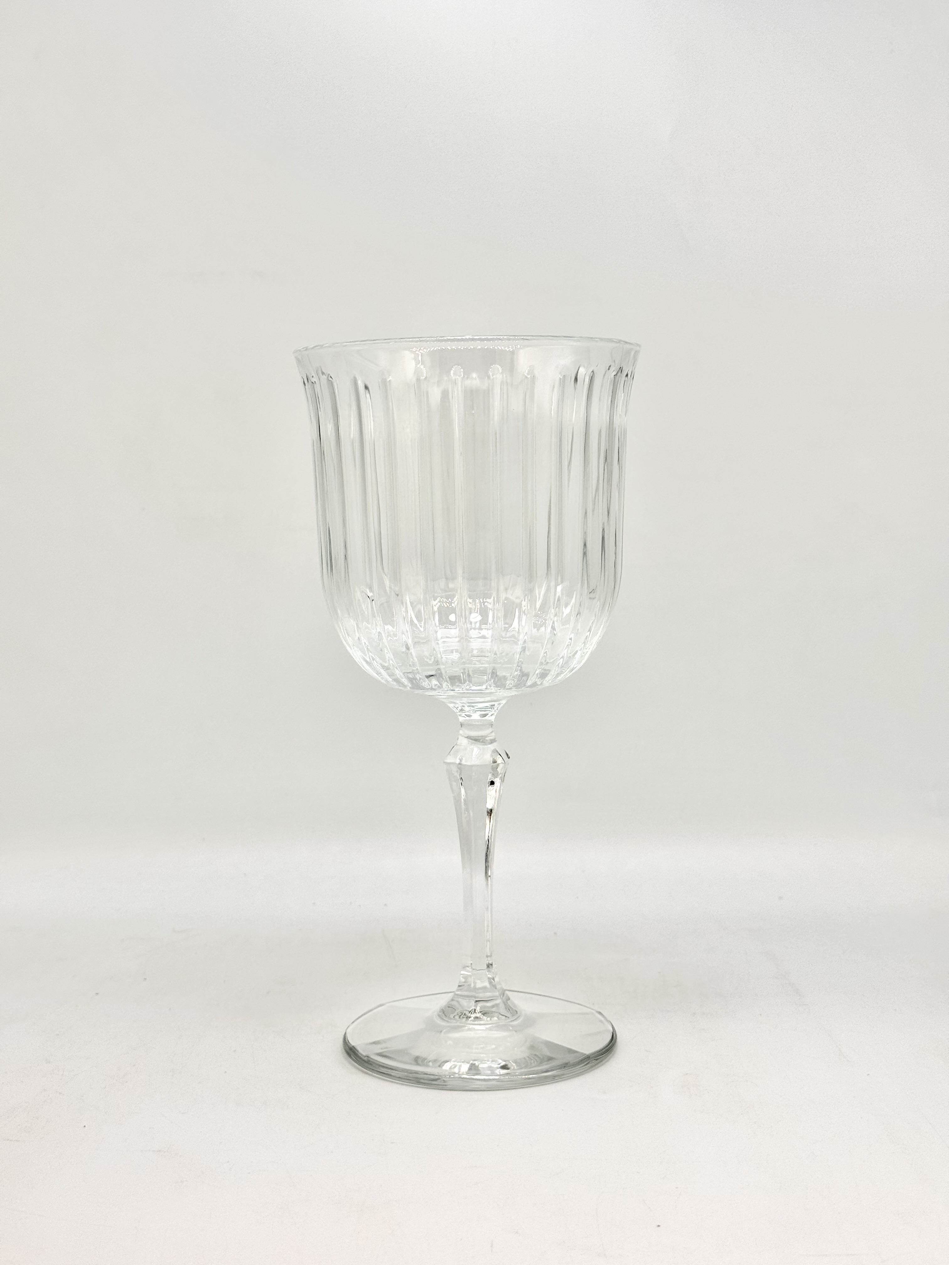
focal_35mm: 48
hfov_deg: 30.3
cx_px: 474
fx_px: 1755
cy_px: 632
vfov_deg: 39.7
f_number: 1.78
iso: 64
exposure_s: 1/2045
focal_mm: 6.76
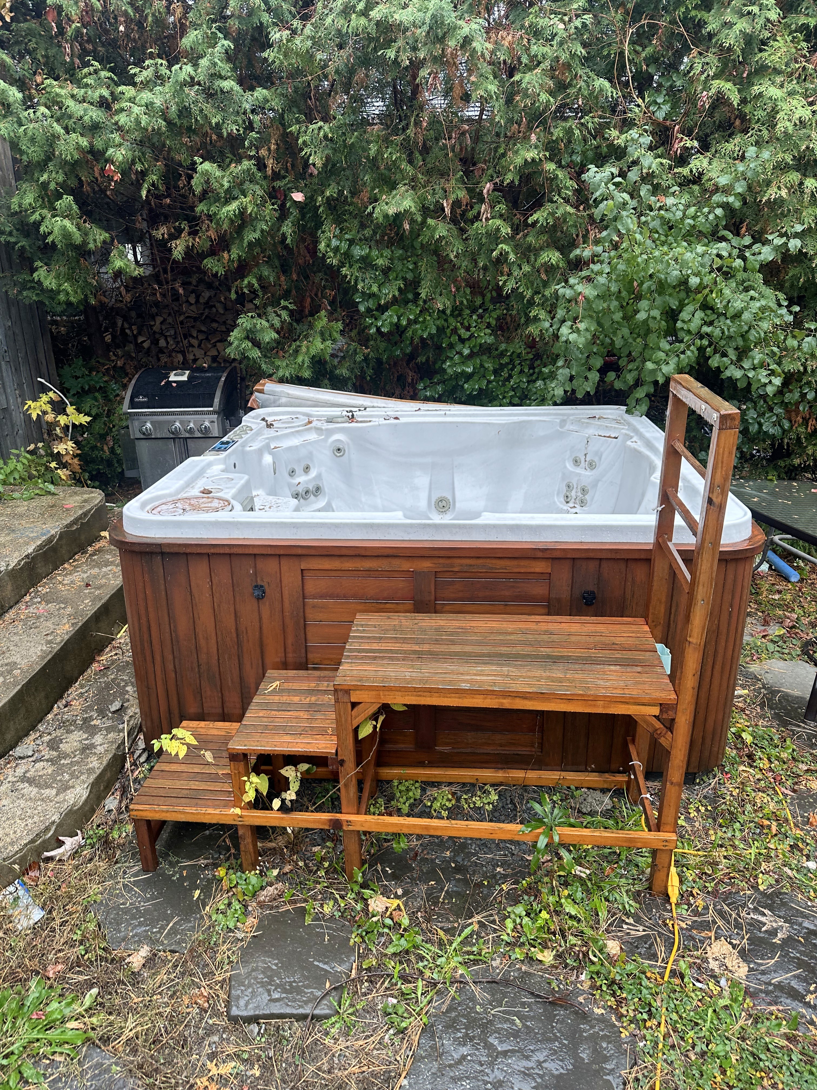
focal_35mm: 24
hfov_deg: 56.8
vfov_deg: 71.6
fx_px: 755
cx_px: 408
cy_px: 545
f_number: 1.78
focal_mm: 6.86
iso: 80
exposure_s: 1/121
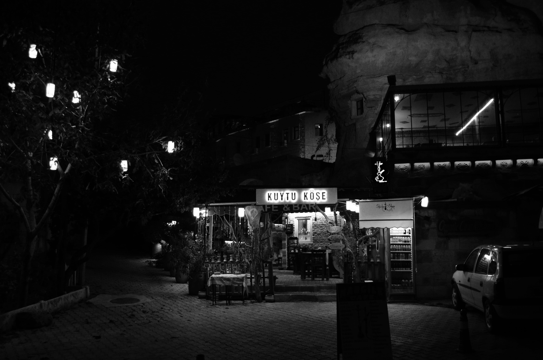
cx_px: 272
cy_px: 180
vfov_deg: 36.7
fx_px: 542
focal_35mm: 36
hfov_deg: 53.2
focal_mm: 24
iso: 1400
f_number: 4
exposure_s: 1/30
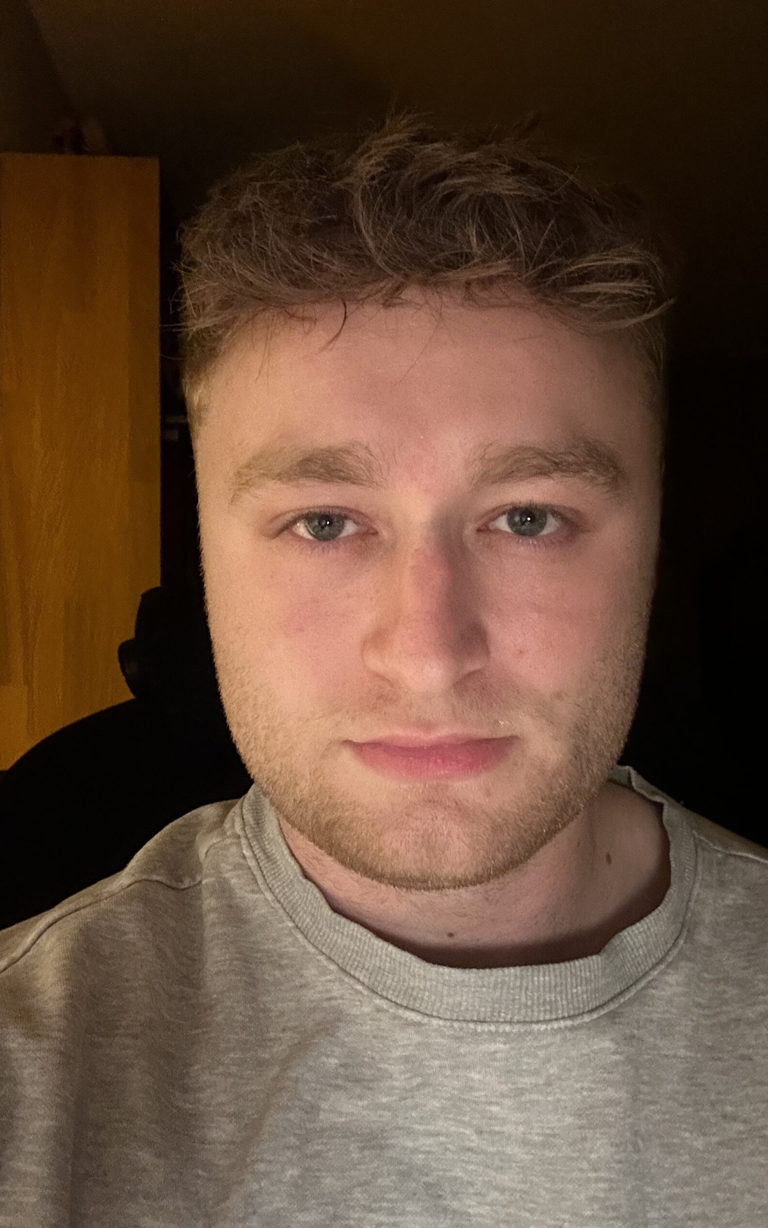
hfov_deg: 39.3
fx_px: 1072
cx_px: 449
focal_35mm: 32
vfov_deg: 59.7
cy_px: 614
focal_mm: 2.69
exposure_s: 1/25
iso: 640
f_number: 1.9
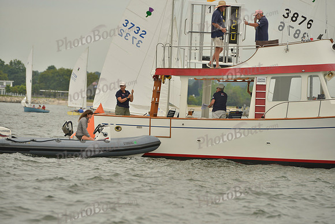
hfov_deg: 10.3
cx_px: 168
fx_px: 1861
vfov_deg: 6.9
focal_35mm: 200
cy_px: 112
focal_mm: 200
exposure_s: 1/2500
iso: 400
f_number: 6.3
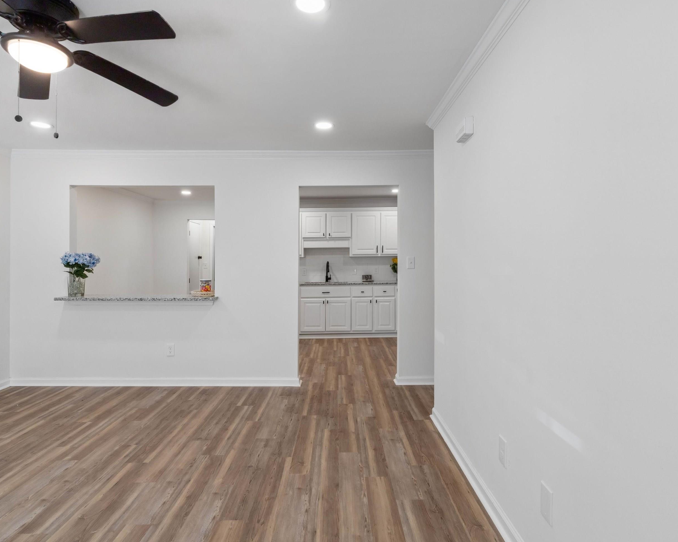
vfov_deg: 70.8
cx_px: 368
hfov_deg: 83.1
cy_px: 260
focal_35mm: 19
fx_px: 381
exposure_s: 1/8
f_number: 13
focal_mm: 16
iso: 400
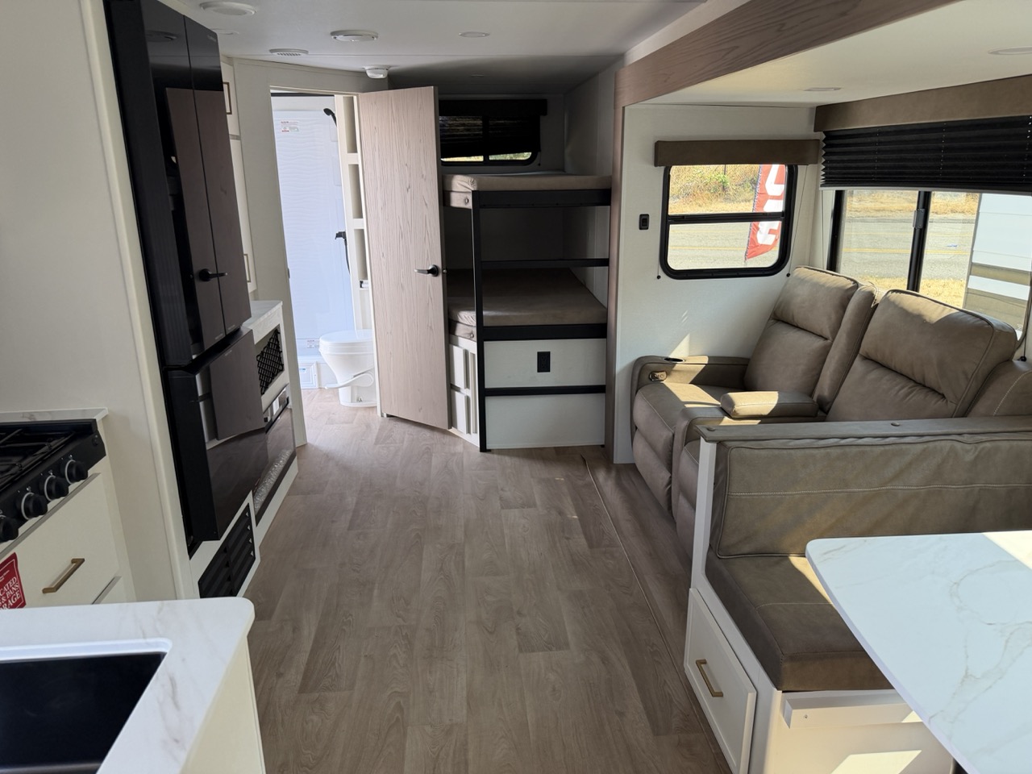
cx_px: 516
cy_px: 387
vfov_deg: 56.8
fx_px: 716
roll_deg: +2.0
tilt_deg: -16.9
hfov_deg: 71.6
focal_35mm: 24
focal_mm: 6.76
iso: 125
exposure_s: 1/121
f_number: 1.78
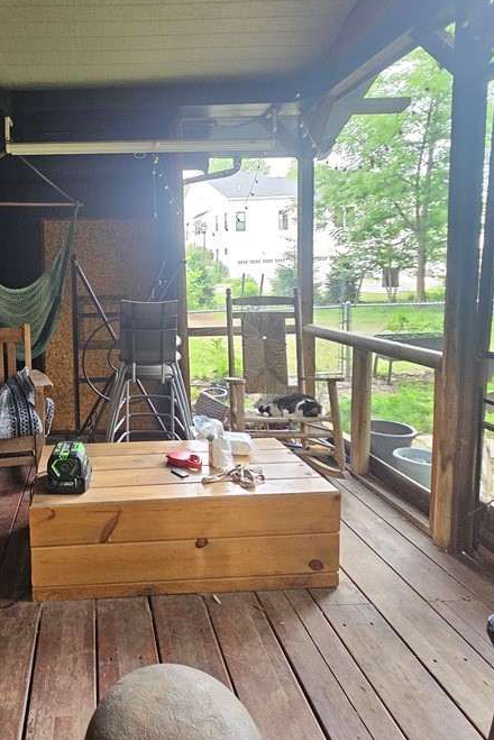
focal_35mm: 21
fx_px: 432
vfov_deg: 80.6
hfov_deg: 55.7
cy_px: 313
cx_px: 106
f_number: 2.2
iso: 400
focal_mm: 2.2
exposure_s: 1/60
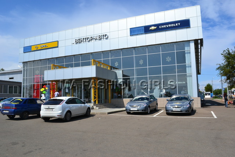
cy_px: 78
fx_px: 196
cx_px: 118
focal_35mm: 30
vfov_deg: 43.6
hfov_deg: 61.9
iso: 280
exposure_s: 1/500
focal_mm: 20
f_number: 11
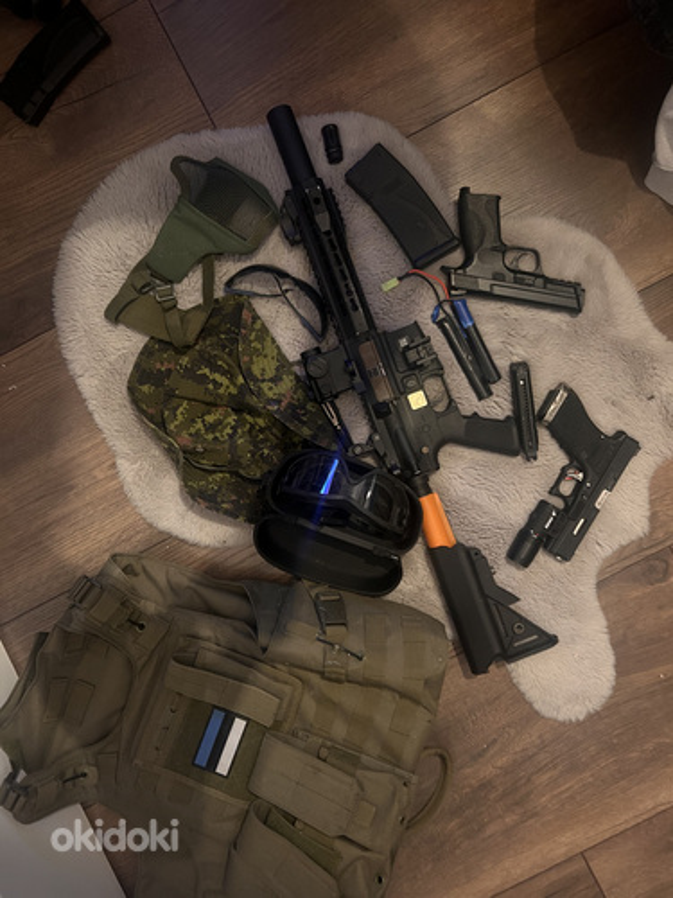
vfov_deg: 67.3
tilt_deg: -87.6
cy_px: 449
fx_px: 674
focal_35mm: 26
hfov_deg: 53.1
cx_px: 336
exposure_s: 1/25
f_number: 1.5
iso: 500
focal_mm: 5.7
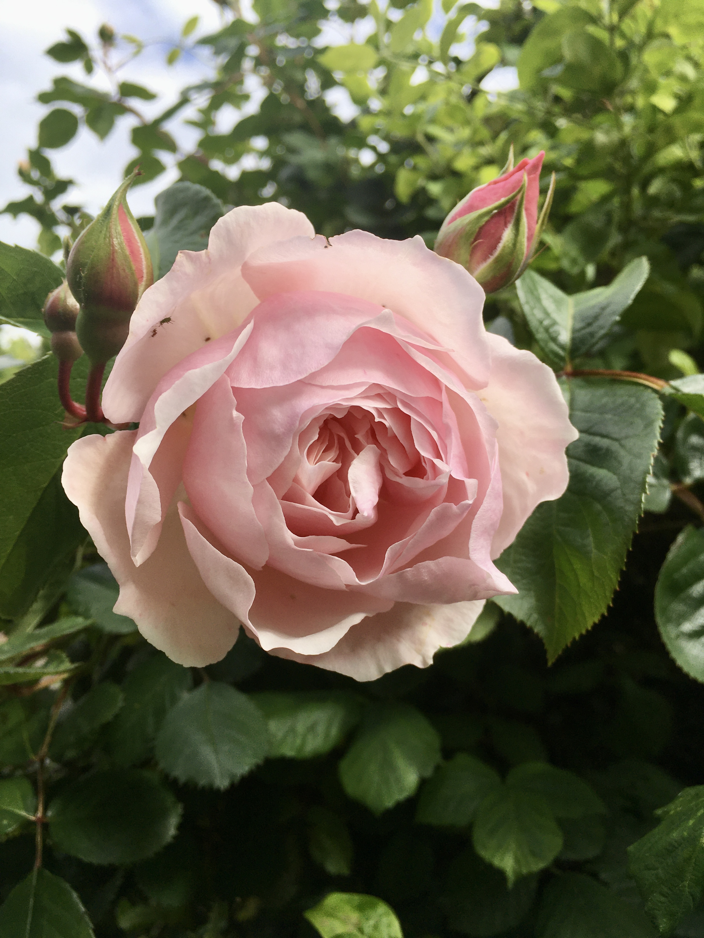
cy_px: 469
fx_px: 786
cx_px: 352
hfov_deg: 48.2
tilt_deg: +11.3
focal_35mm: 29
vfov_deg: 61.7
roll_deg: -4.0
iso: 25
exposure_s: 1/793
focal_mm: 4.15
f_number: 2.2
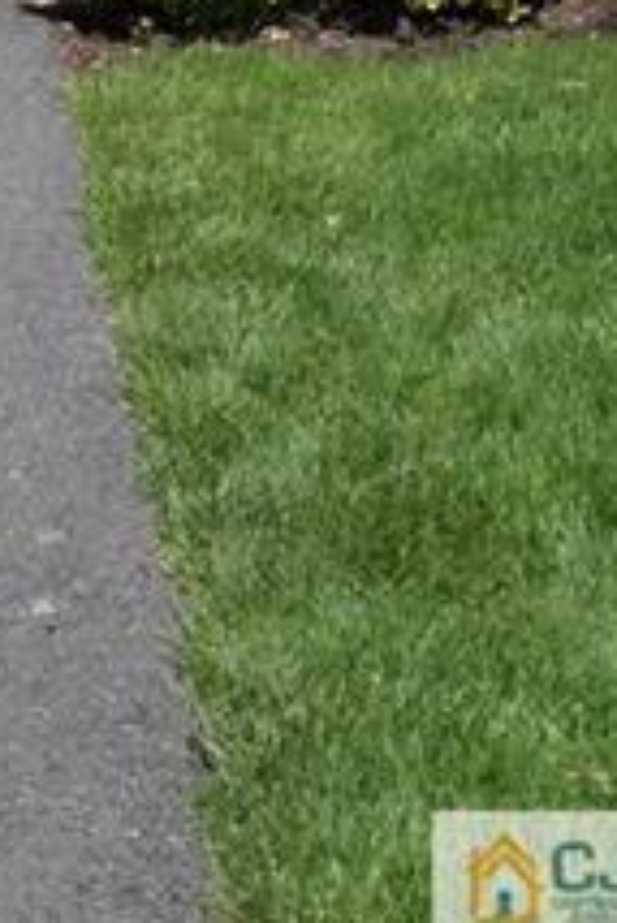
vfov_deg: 13.3
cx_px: -233
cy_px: -712
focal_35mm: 140
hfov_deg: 9.6
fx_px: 3593
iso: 100
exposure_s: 1/320
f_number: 9
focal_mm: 26
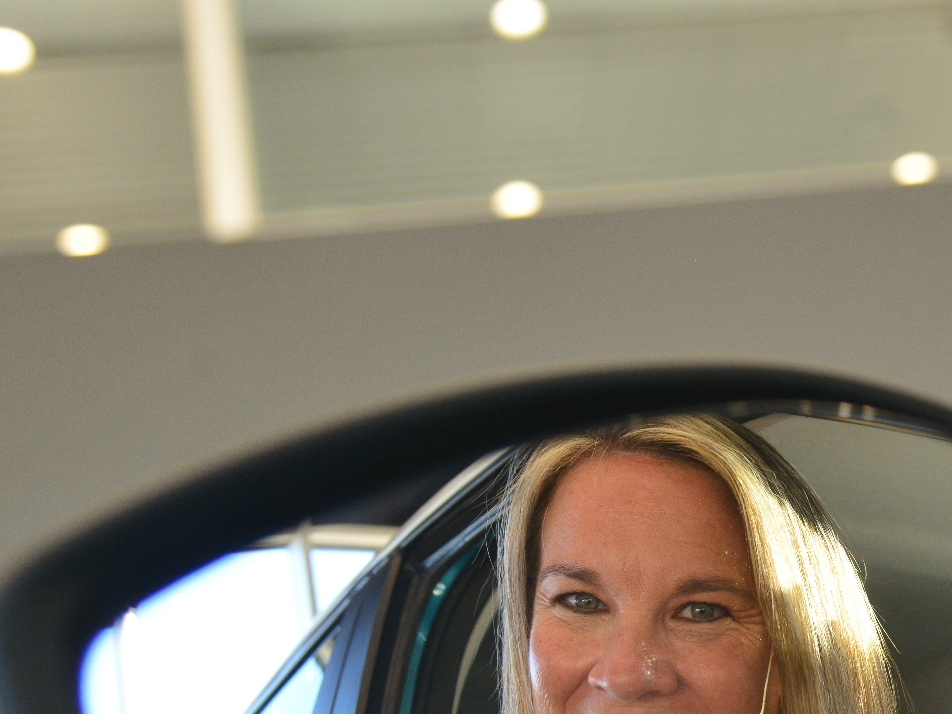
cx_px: 806
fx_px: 2008
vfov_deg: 19.9
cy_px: 614
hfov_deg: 26.0
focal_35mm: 73
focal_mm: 38
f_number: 4
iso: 1250
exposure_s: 1/400
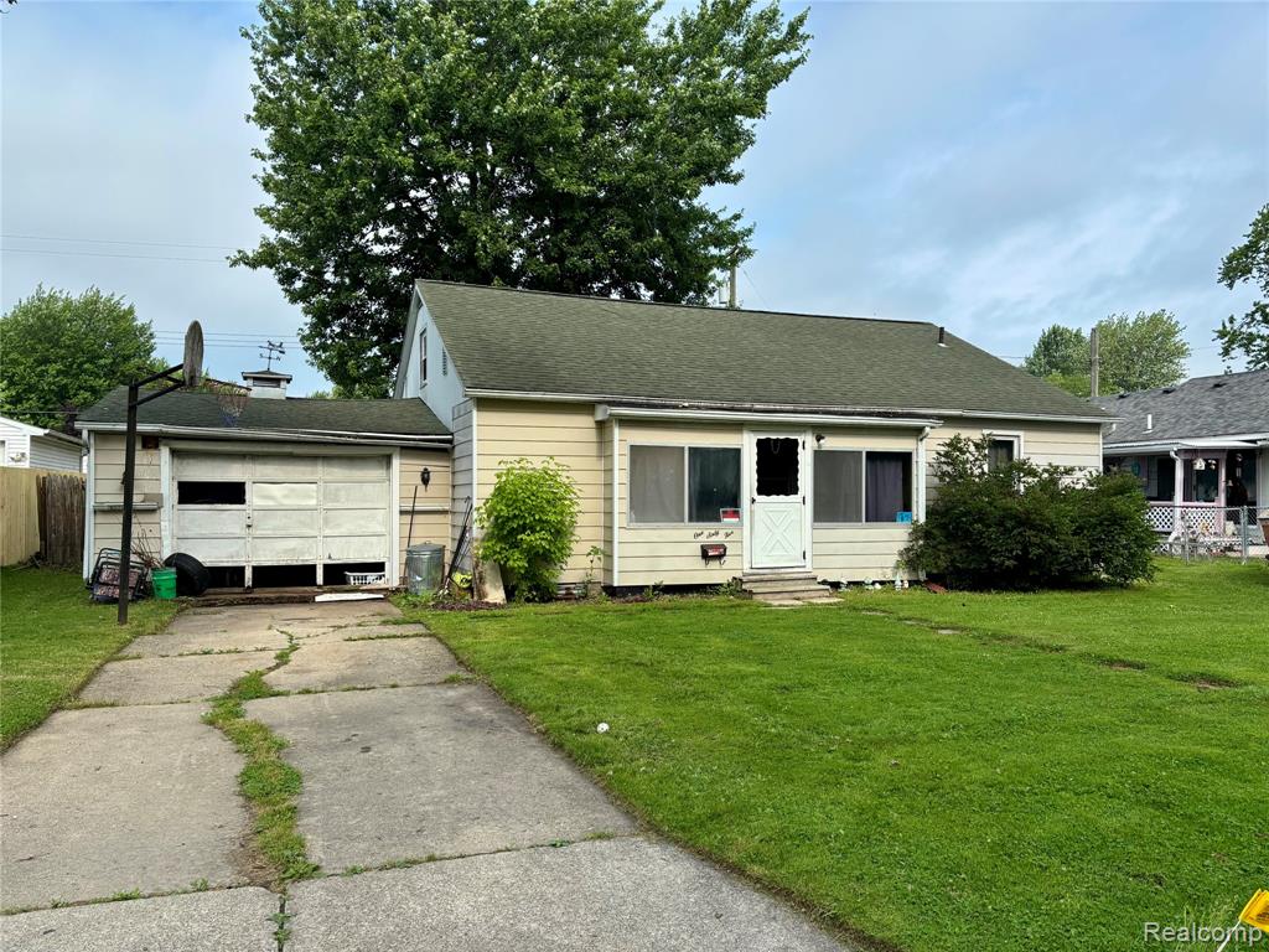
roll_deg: -0.7
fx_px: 953
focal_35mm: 26
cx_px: 634
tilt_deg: +0.9
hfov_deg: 67.3
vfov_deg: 53.1
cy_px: 476
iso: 50
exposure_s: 1/2288
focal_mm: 5.96
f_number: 1.6
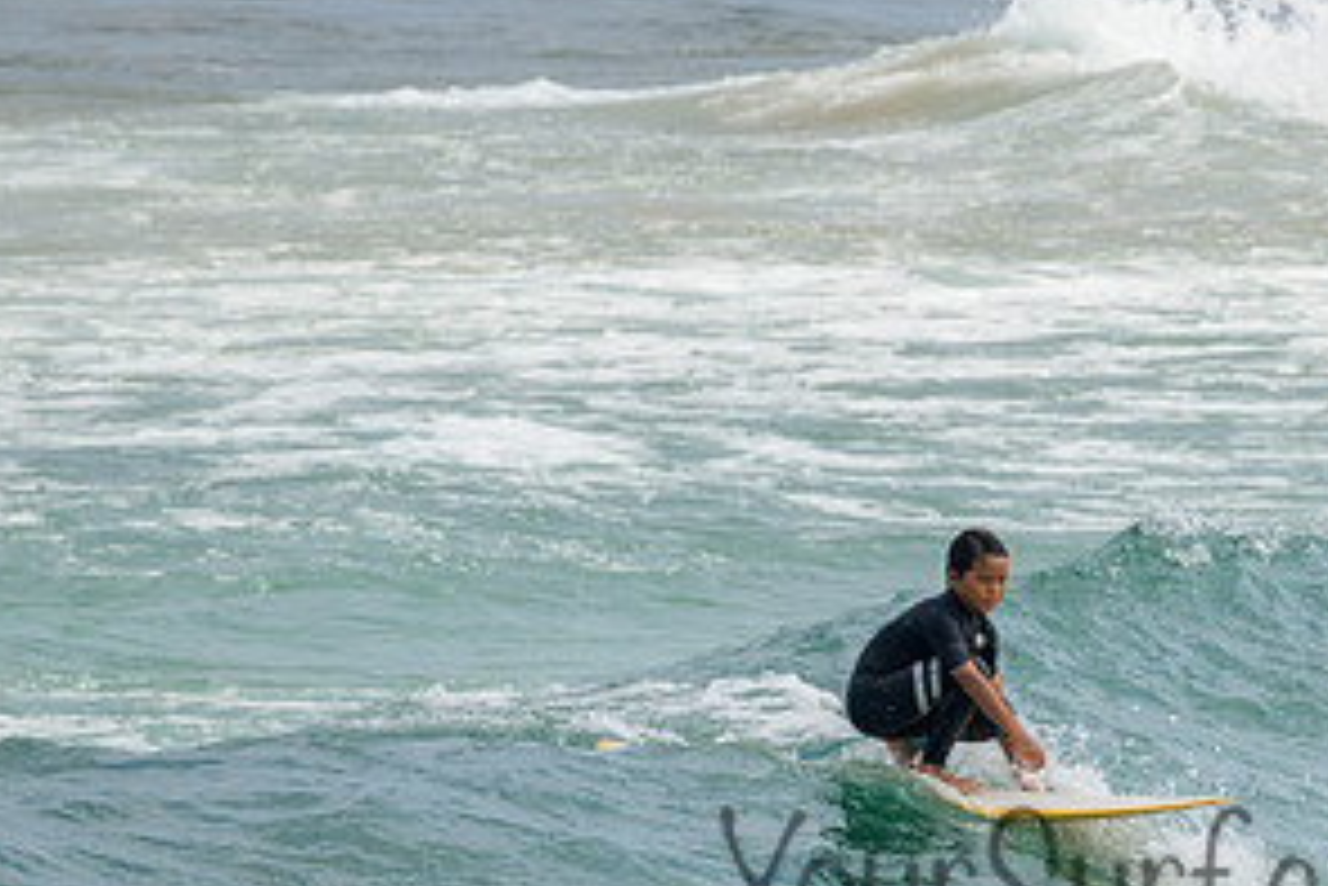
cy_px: 839
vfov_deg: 0.9
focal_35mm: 1573
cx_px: 1184
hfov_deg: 1.3
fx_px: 58052
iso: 1250
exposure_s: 1/2000
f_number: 13
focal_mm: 800
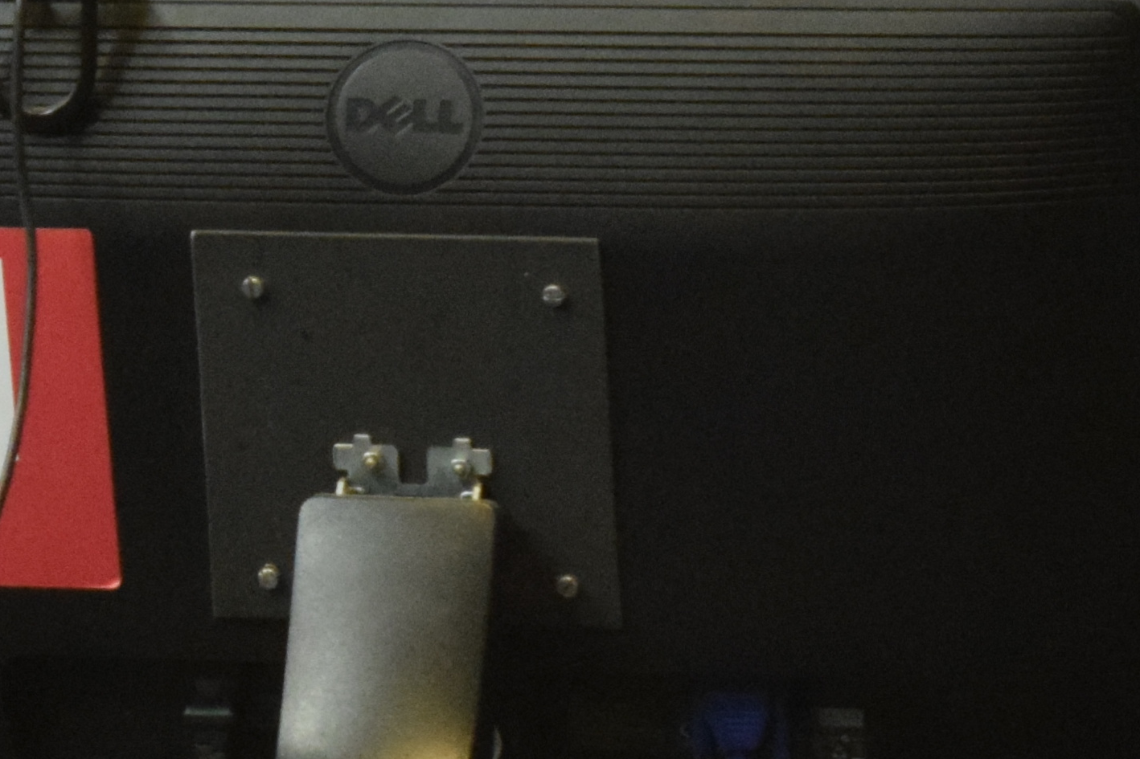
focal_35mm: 349
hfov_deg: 5.8
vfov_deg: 3.9
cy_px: -338
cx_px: -716
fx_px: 11053
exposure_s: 1/30
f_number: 5.6
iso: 3200
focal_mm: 55
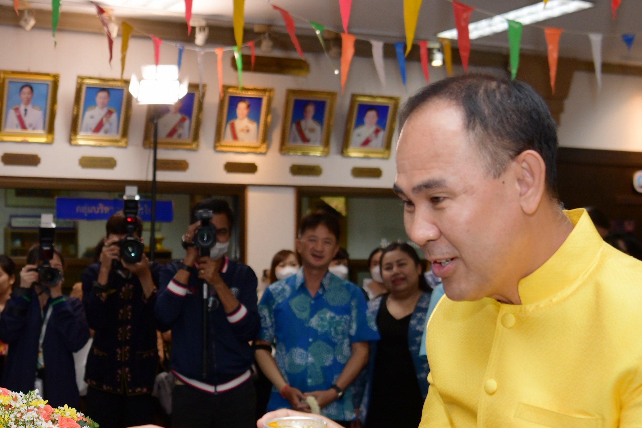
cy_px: 325
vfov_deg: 21.7
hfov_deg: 31.8
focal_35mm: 62
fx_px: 1106
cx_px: 161
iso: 640
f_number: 4
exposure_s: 1/200
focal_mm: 32
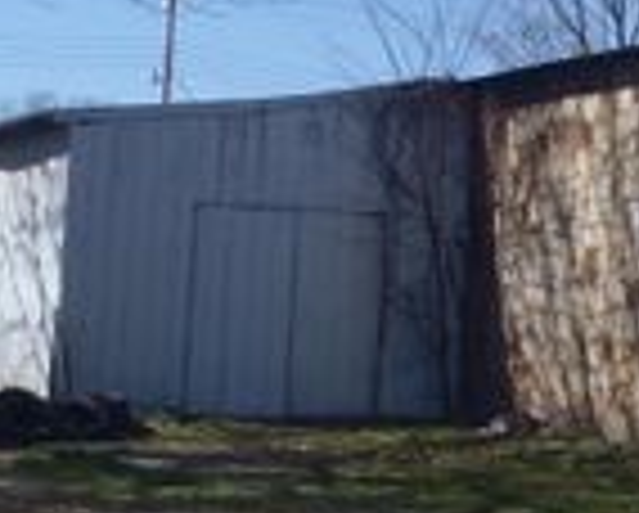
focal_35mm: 96
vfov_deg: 15.9
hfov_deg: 18.8
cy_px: 83
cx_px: 783
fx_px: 1818
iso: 80
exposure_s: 1/640
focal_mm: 5
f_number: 4.5
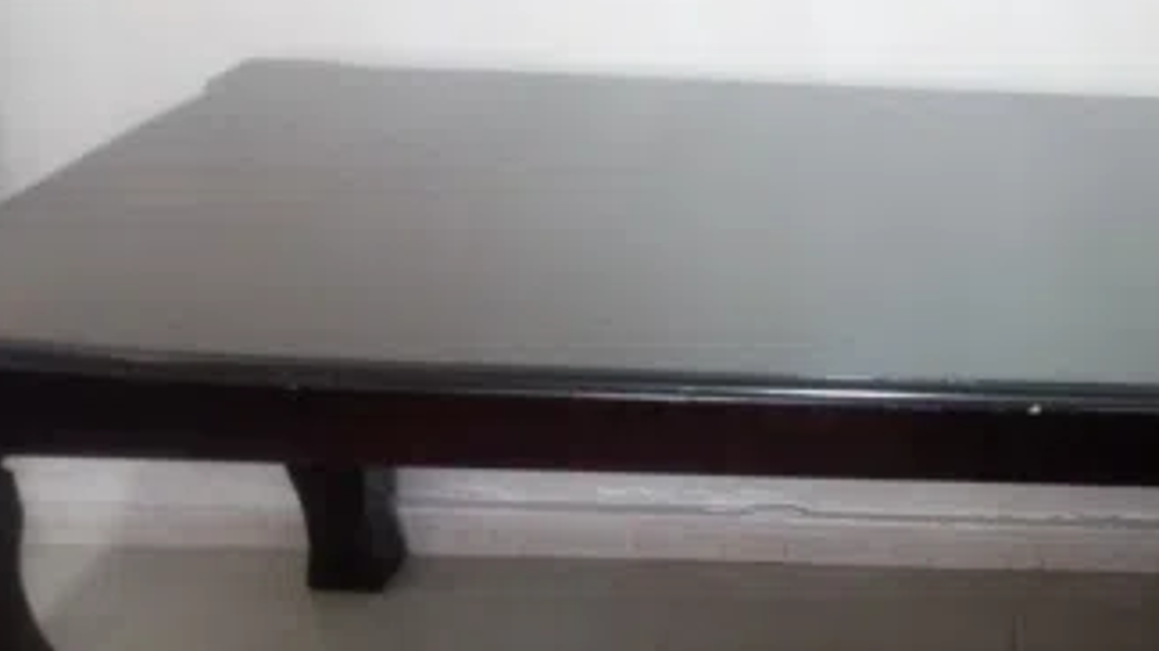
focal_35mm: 56
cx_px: 1055
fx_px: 1720
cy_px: 544
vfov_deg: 21.1
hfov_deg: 35.0
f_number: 1.8
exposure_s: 1/25
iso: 375
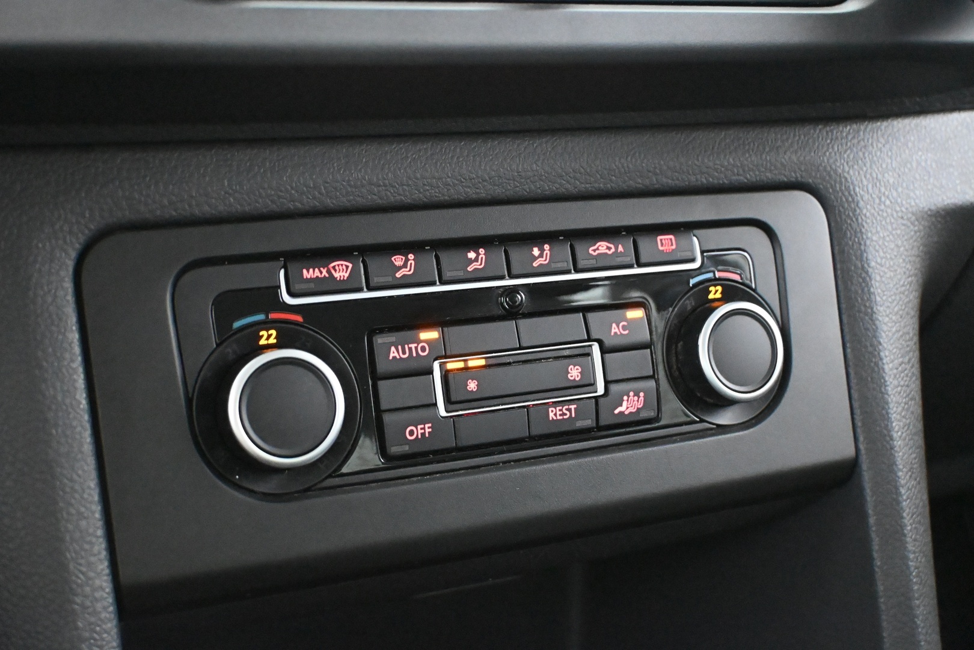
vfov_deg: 29.4
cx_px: 487
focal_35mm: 46
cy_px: 325
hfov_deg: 43.0
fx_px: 1238
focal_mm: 30.5
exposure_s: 1/25
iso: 12800
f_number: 4.8
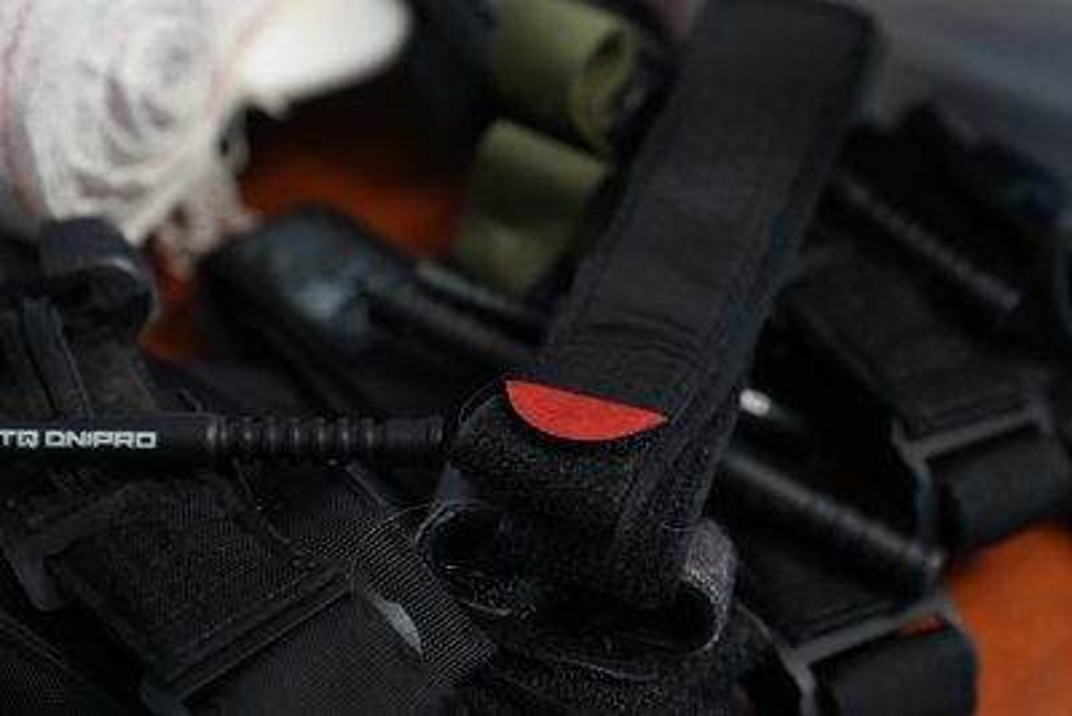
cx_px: 536
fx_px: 2085
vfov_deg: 19.5
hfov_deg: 28.8
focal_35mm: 70
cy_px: 358
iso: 2000
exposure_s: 1/50
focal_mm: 70
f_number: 4
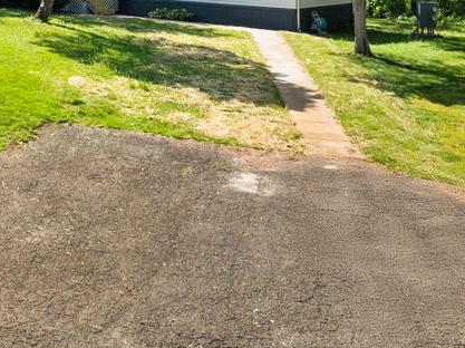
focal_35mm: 59
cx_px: 55
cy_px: -72
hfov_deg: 31.3
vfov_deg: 22.7
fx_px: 792
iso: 280
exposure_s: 1/2500
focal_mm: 12.29
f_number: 2.8
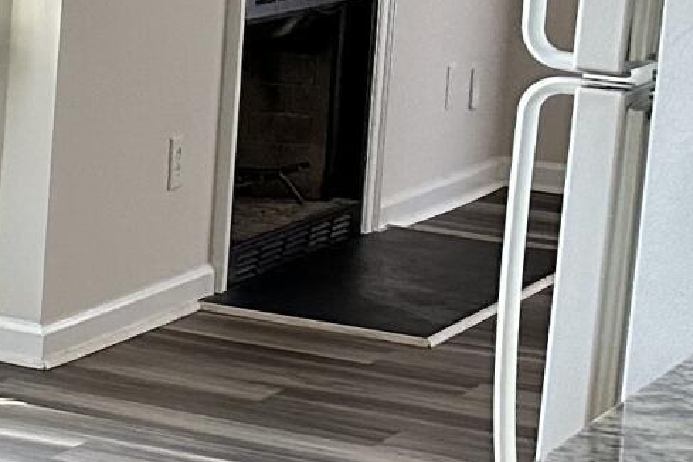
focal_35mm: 153
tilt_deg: -3.7
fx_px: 2945
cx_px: -923
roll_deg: -1.9
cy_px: -55
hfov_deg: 11.4
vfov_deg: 8.9
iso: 160
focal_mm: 6.86
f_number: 1.78
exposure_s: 1/121
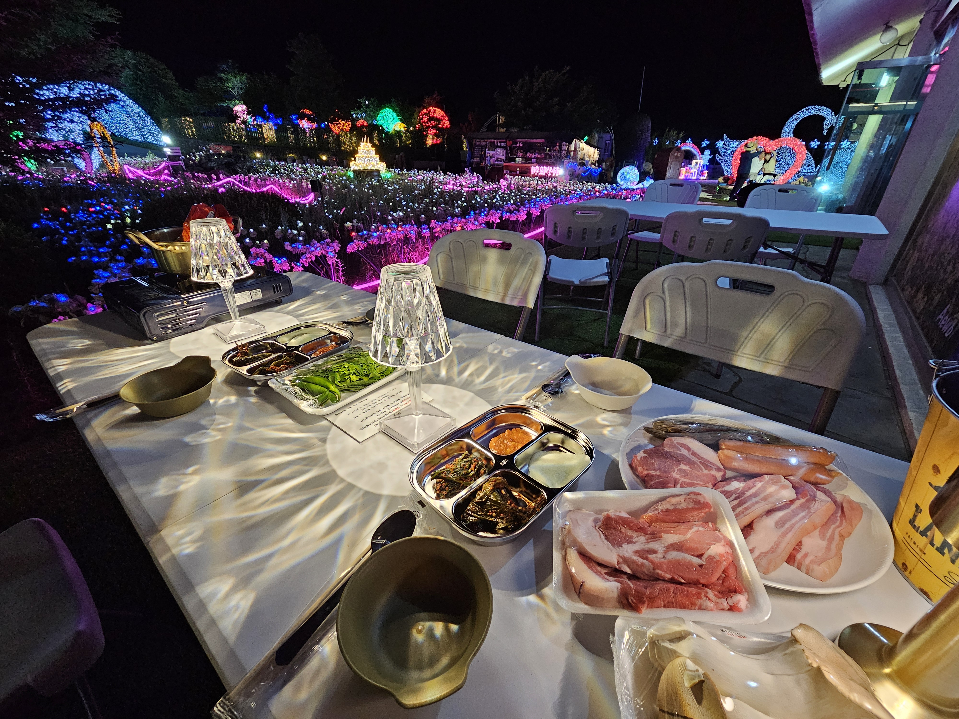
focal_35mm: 13
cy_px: 360
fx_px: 360
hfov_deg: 106.2
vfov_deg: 89.9
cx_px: 480
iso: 400
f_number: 2.2
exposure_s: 1/40
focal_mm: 2.2
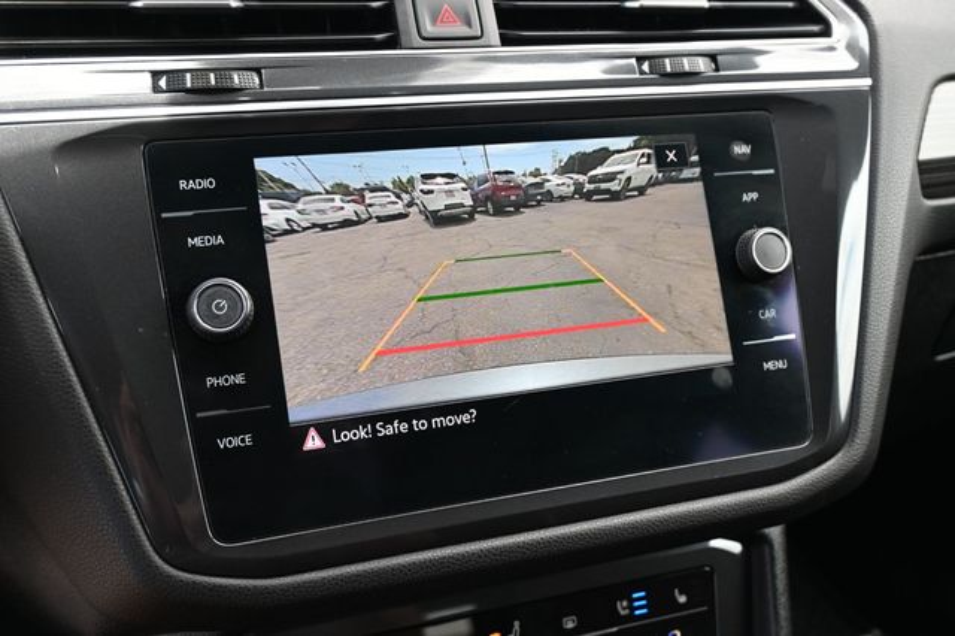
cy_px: 318
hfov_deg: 59.5
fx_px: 835
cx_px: 478
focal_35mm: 32
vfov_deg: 41.7
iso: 400
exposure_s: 1/200
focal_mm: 21
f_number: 4
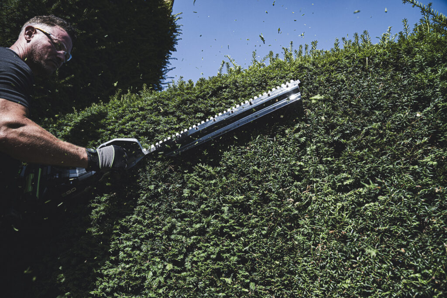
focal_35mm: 24
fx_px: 298
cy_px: 149
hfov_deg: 73.7
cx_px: 224
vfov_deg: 53.1
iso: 250
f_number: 5.6
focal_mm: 24
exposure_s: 1/800
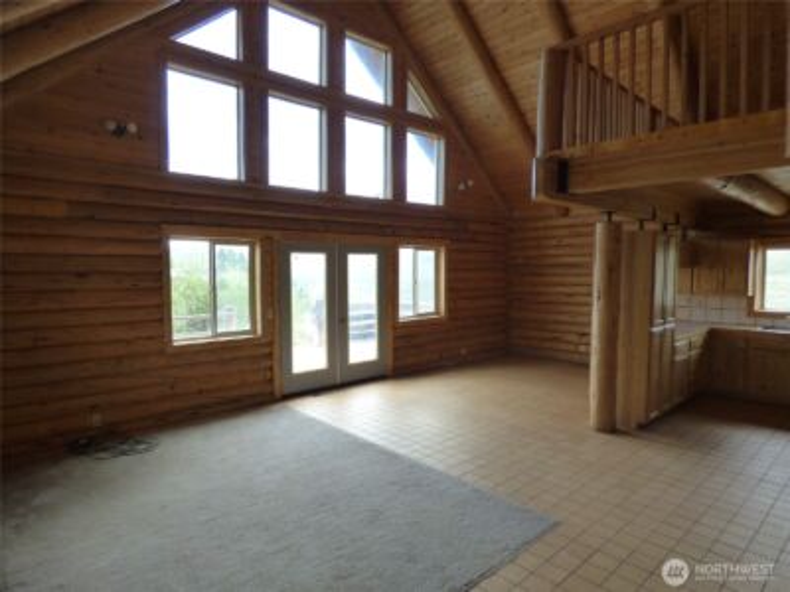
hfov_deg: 81.7
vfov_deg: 66.0
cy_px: 296
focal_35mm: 20
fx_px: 456
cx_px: 395
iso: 160
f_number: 2.8
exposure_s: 1/100
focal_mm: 3.58
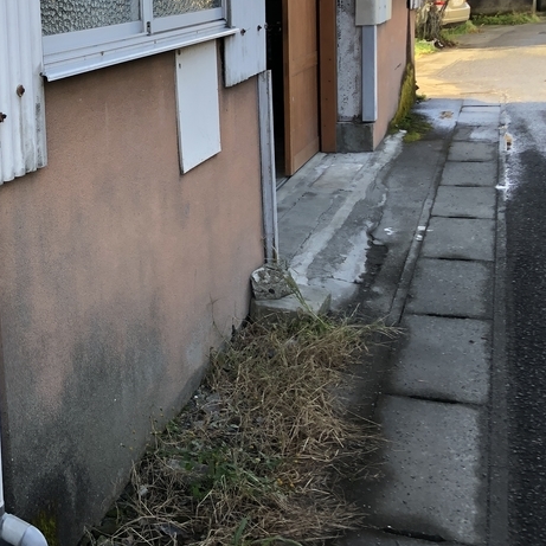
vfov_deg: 30.8
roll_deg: +5.3
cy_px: 169
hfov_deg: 28.6
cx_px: -33
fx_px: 981
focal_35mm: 55
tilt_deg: -6.9
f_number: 1.8
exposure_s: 1/120
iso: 32
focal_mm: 3.99
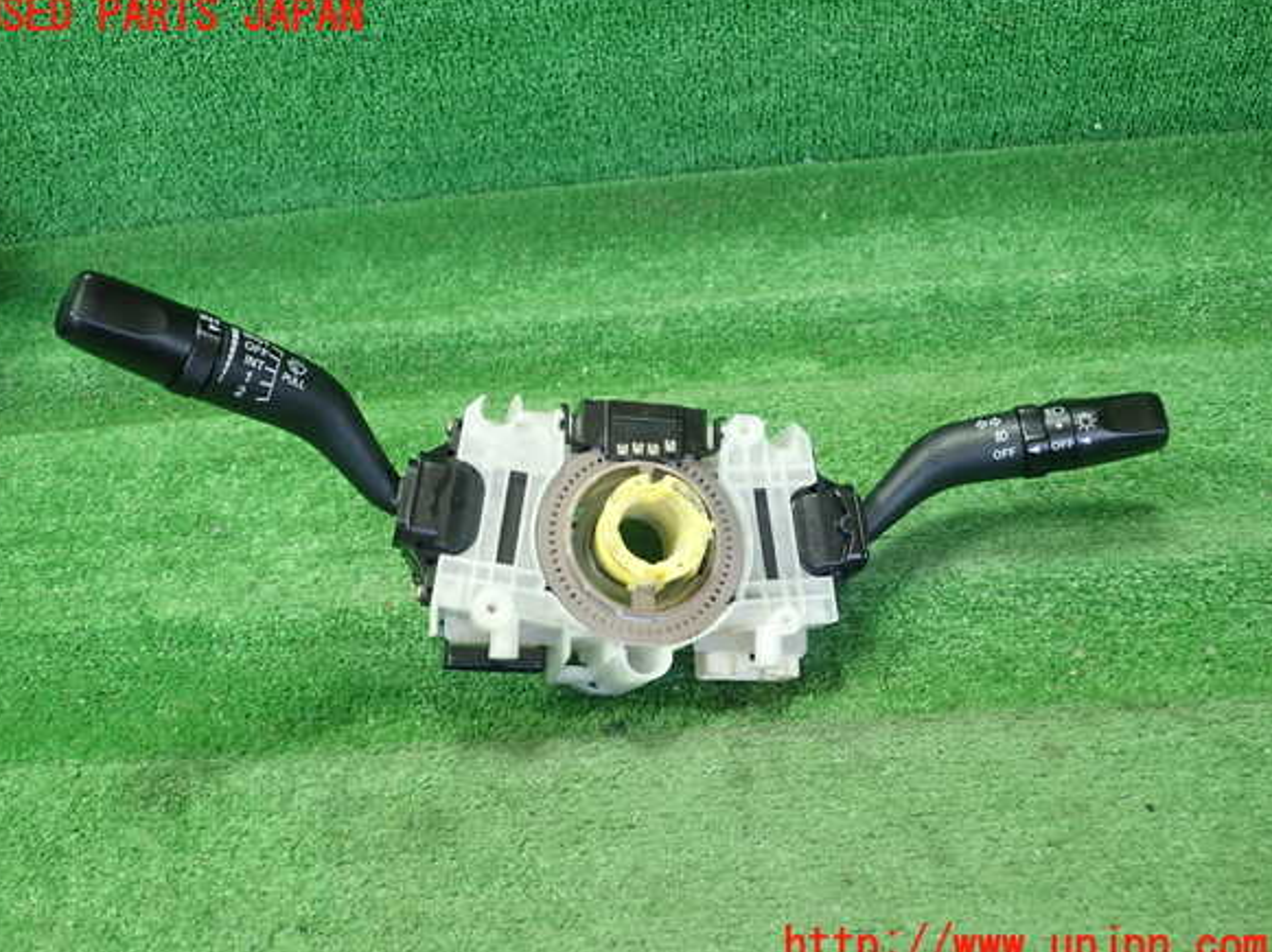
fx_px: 1138
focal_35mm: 31
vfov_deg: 45.4
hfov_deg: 58.4
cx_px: 622
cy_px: 481
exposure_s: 1/125
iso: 400
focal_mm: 5.5
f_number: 2.3
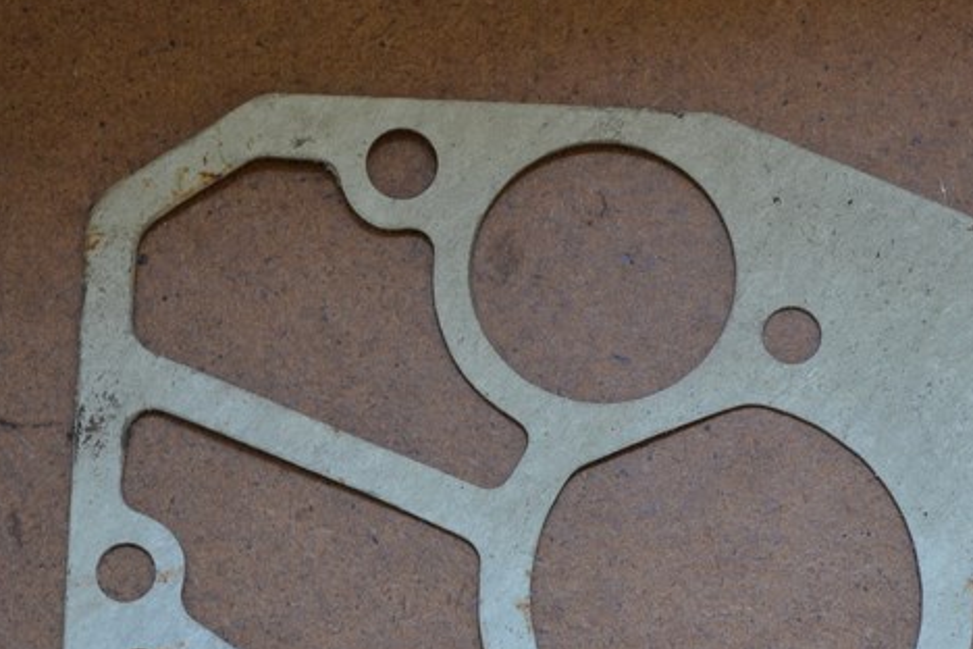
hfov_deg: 17.3
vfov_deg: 11.6
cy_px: 511
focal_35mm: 118
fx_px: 3189
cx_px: 555
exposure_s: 1/15
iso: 720
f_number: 5.3
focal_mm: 46
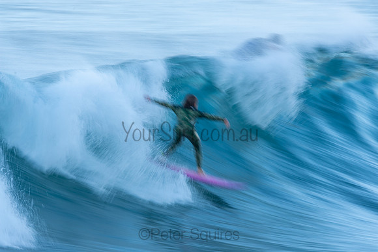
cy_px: 126
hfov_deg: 2.7
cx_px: 189
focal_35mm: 750
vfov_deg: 1.8
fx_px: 7876
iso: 100
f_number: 16
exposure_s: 1/20
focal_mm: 500
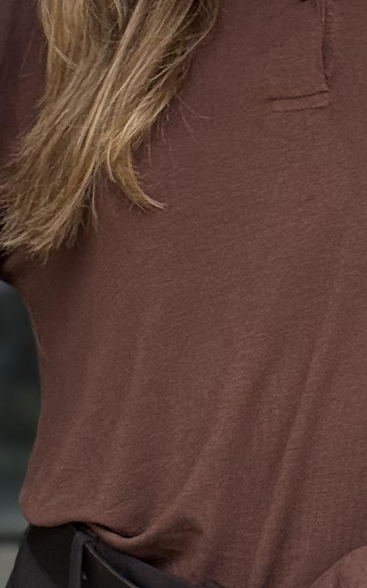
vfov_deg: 11.5
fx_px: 2897
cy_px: 74
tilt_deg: +0.2
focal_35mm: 181
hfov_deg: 7.2
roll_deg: -0.8
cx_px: 319
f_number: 1.78
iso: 100
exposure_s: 1/75
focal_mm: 6.76
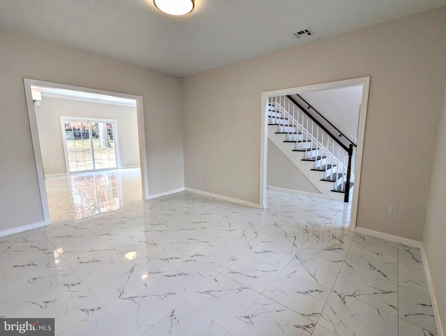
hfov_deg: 94.4
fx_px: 206
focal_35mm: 16
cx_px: 223
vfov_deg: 78.2
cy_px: 168
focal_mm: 2.35
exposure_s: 1/120
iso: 49
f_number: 2.2
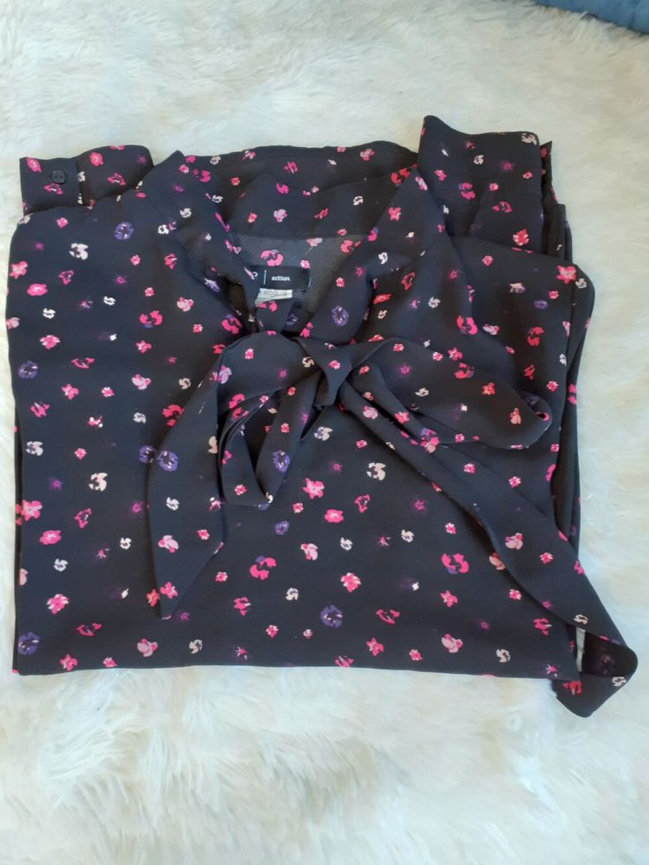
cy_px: 432
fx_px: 675
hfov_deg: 51.4
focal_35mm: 27
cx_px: 324
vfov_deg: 65.3
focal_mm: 3.6
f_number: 1.9
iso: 160
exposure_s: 1/100
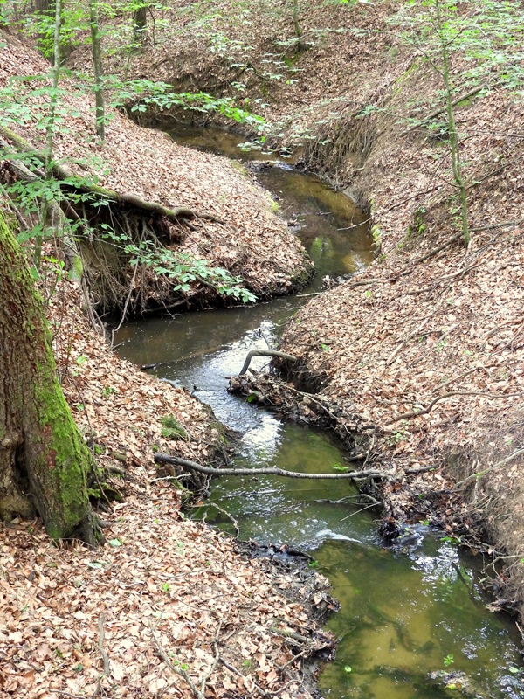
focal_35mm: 55
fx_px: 1110
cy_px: 350
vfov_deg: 34.9
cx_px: 262
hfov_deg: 26.6
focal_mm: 9.8
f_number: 3.5
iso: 400
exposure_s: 1/15
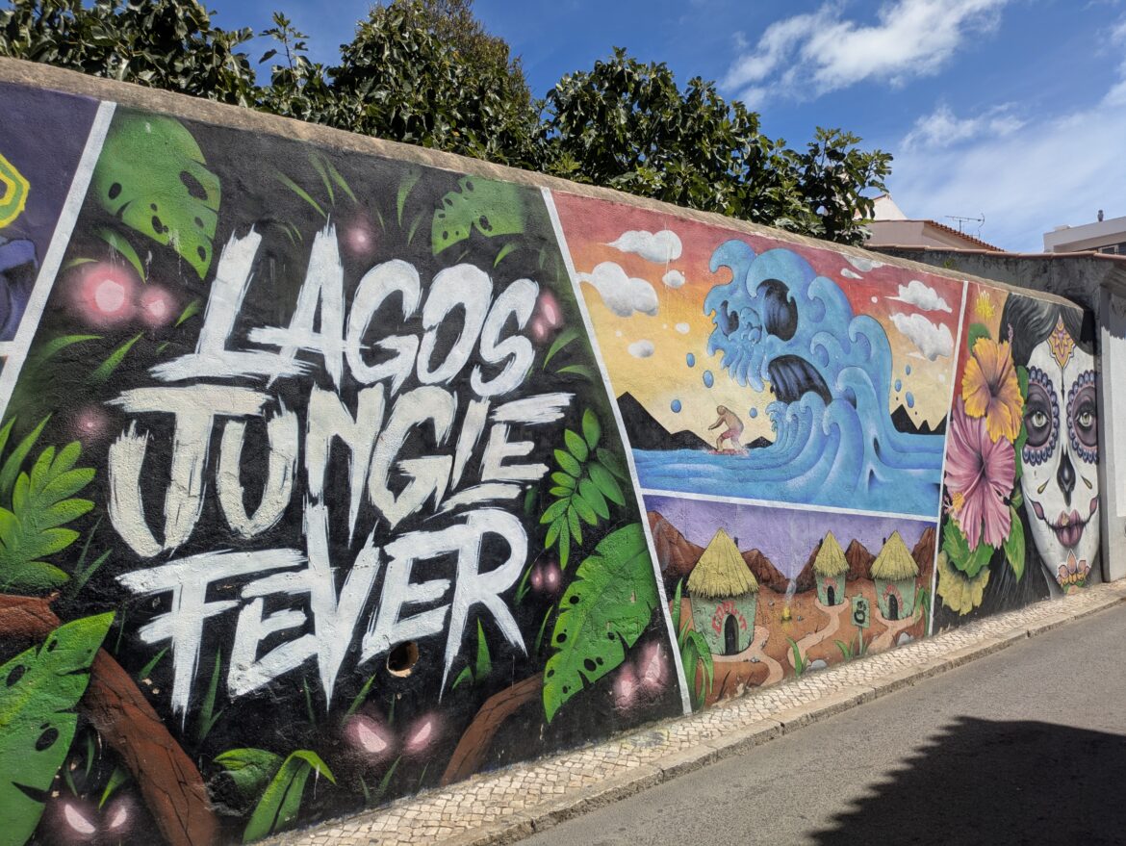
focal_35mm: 25
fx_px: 814
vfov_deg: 54.9
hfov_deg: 69.4
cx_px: 563
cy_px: 423
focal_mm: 5.43
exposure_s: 1/2092
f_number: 1.89
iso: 55
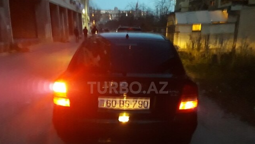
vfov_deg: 38.8
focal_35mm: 30
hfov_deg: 64.3
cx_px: 128
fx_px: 203
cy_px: 88
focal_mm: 3.6
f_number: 1.9
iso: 800
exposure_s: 1/10
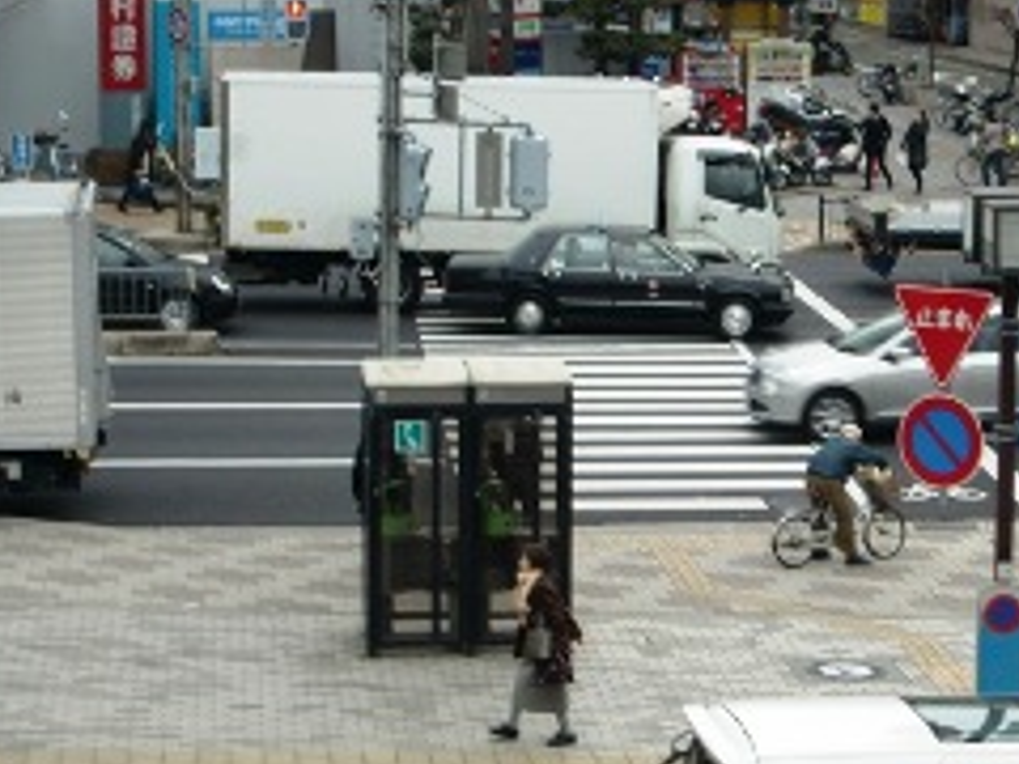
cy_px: 399
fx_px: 3532
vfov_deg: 12.3
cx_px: 720
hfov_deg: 16.4
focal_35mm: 120
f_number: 4.6
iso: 64
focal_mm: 13.9
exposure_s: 1/160
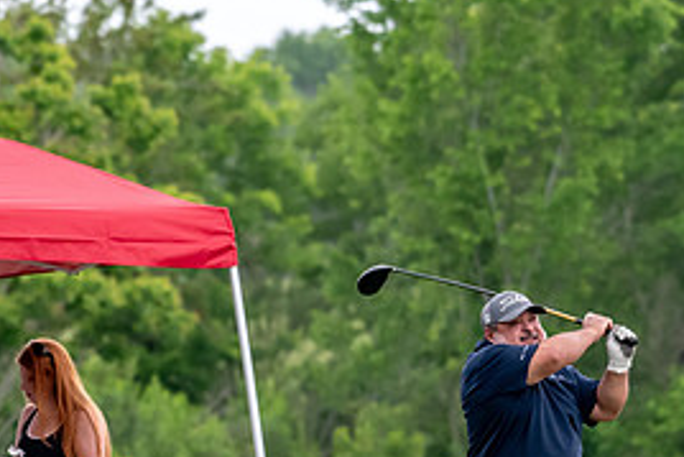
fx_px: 16652
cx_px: 403
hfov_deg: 2.4
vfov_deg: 1.6
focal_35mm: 876
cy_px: 394
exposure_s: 1/2000
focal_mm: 270
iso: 1600
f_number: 5.6
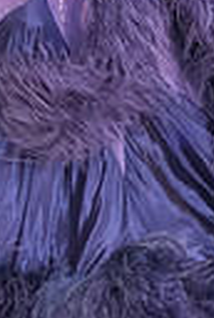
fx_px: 4204
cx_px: 11
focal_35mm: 474
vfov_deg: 4.3
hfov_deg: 2.9
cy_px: -132
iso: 1250
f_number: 5
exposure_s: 1/200
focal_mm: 105
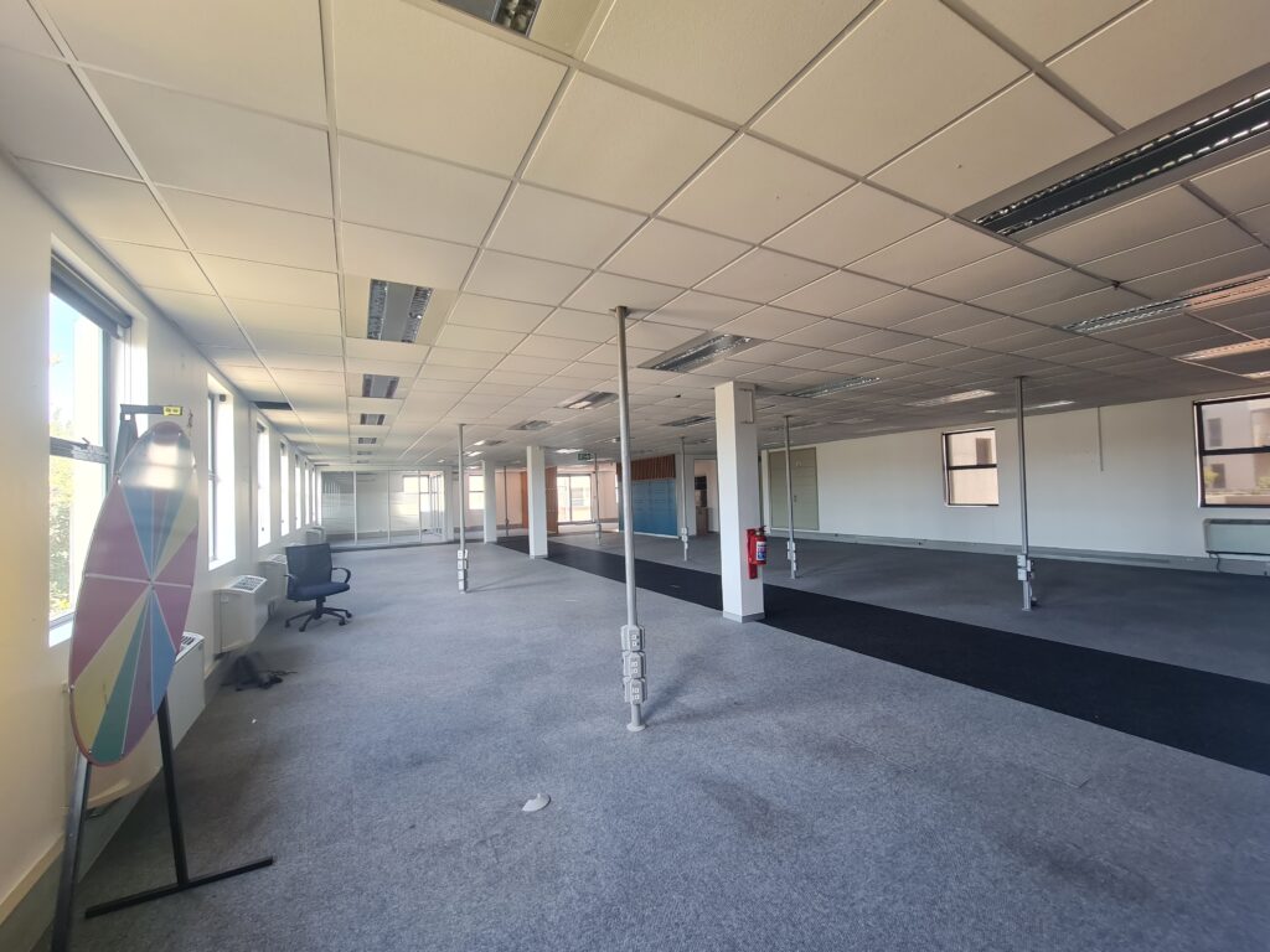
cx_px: 635
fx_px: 477
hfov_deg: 106.2
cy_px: 476
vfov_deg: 89.9
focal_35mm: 13
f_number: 2.2
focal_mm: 2.2
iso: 80
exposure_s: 1/50
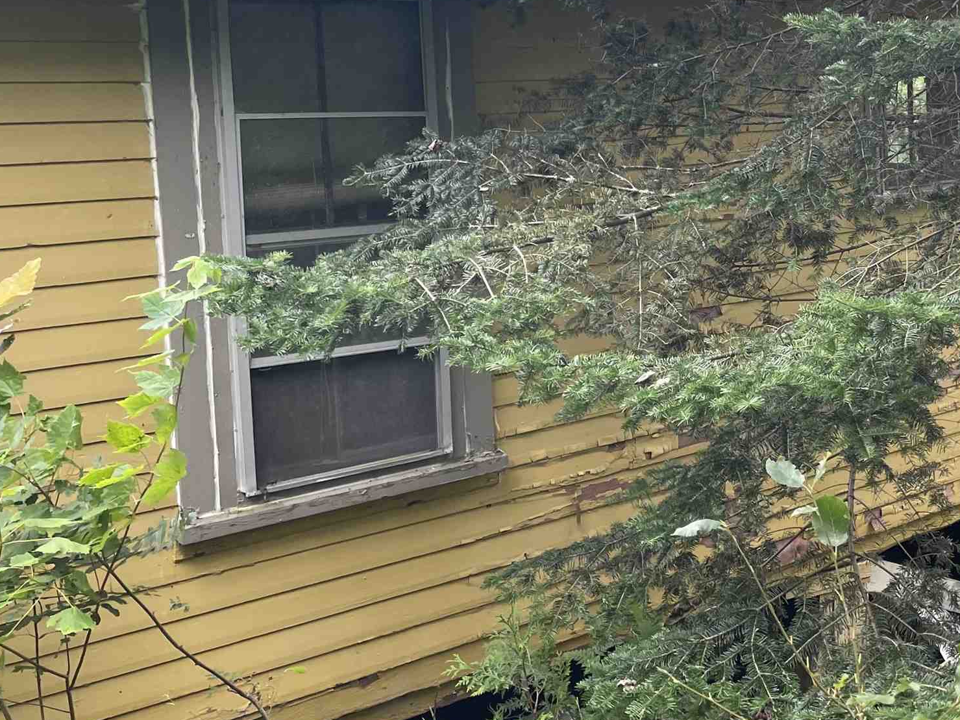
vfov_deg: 26.7
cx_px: 948
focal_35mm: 54
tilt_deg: -3.0
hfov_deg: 32.8
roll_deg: +0.5
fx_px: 1497
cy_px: 199
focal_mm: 4.2
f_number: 1.6
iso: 32
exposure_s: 1/134
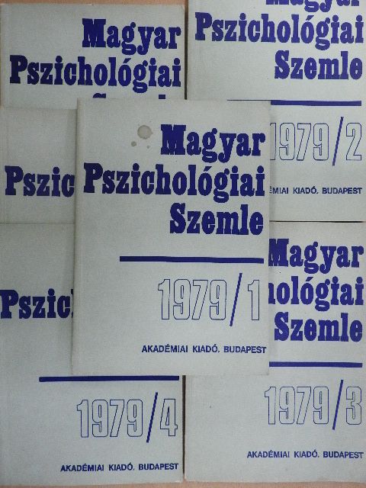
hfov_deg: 56.8
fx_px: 338
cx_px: 183
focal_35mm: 24
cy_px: 244
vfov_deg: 71.6
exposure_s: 1/80
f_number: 3.3
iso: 720
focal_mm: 4.3
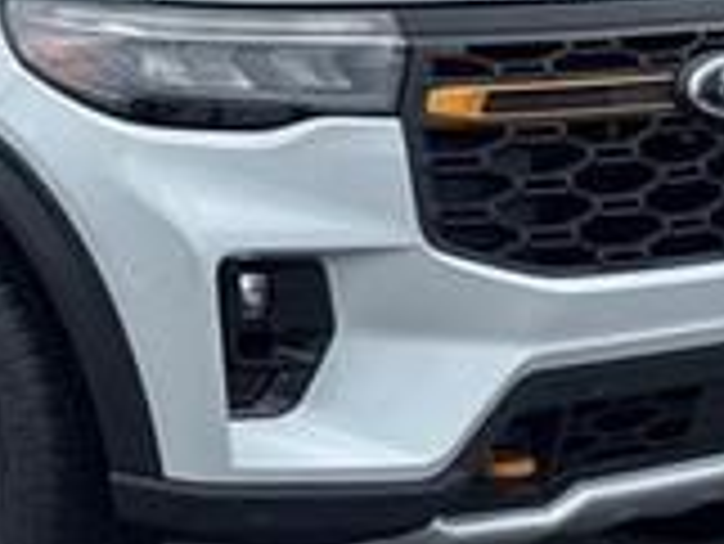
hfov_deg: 13.0
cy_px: 99
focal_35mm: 150
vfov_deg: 9.9
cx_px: -27
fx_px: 3140
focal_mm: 6.76
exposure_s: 1/4975
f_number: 1.78
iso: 64
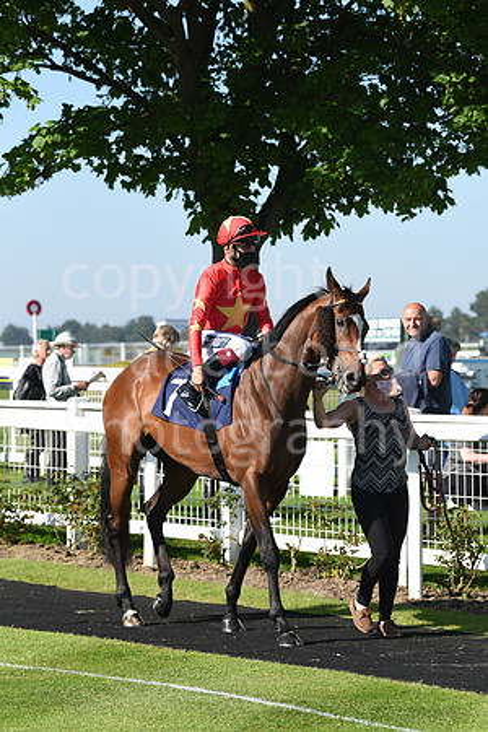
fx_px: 2745
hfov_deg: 10.2
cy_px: 366
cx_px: 244
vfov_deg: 15.2
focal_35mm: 135
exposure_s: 1/1600
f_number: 6.3
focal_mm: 135
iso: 500
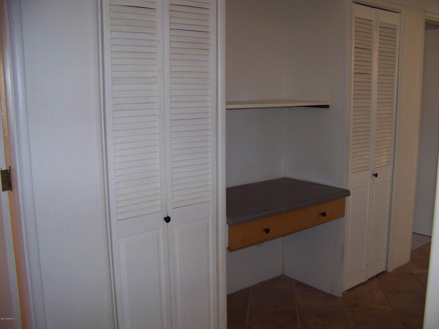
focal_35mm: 36
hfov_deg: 51.4
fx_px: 457
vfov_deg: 39.7
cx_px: 220
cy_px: 164
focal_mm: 5.85
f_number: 2.8
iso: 200
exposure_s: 1/30
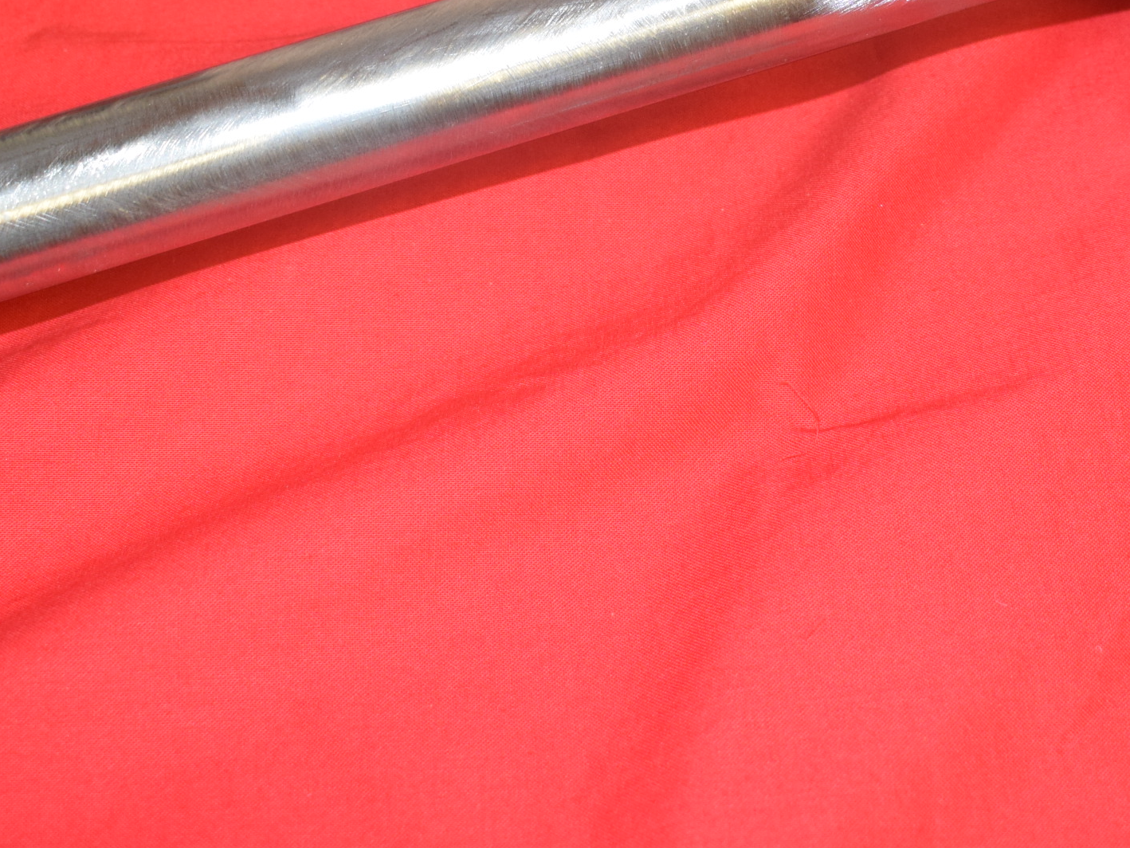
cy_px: 182
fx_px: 2188
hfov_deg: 28.8
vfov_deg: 21.7
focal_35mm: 67
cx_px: 735
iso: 800
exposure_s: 1/40
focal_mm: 22
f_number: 5
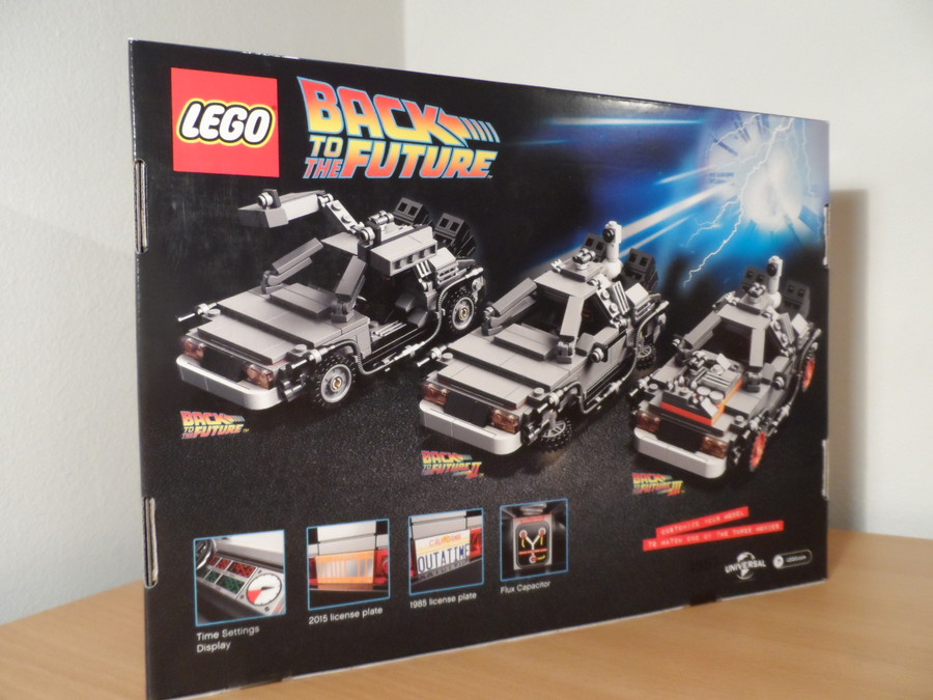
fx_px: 647
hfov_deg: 71.6
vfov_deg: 56.8
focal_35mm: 24
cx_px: 466
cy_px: 350
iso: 320
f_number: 3.2
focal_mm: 4
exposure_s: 1/30
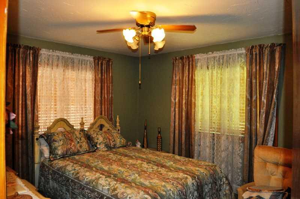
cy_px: 100
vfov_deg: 47.8
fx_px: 225
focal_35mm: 27
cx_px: 150
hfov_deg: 67.5
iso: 800
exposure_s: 1/100
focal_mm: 18
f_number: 3.5
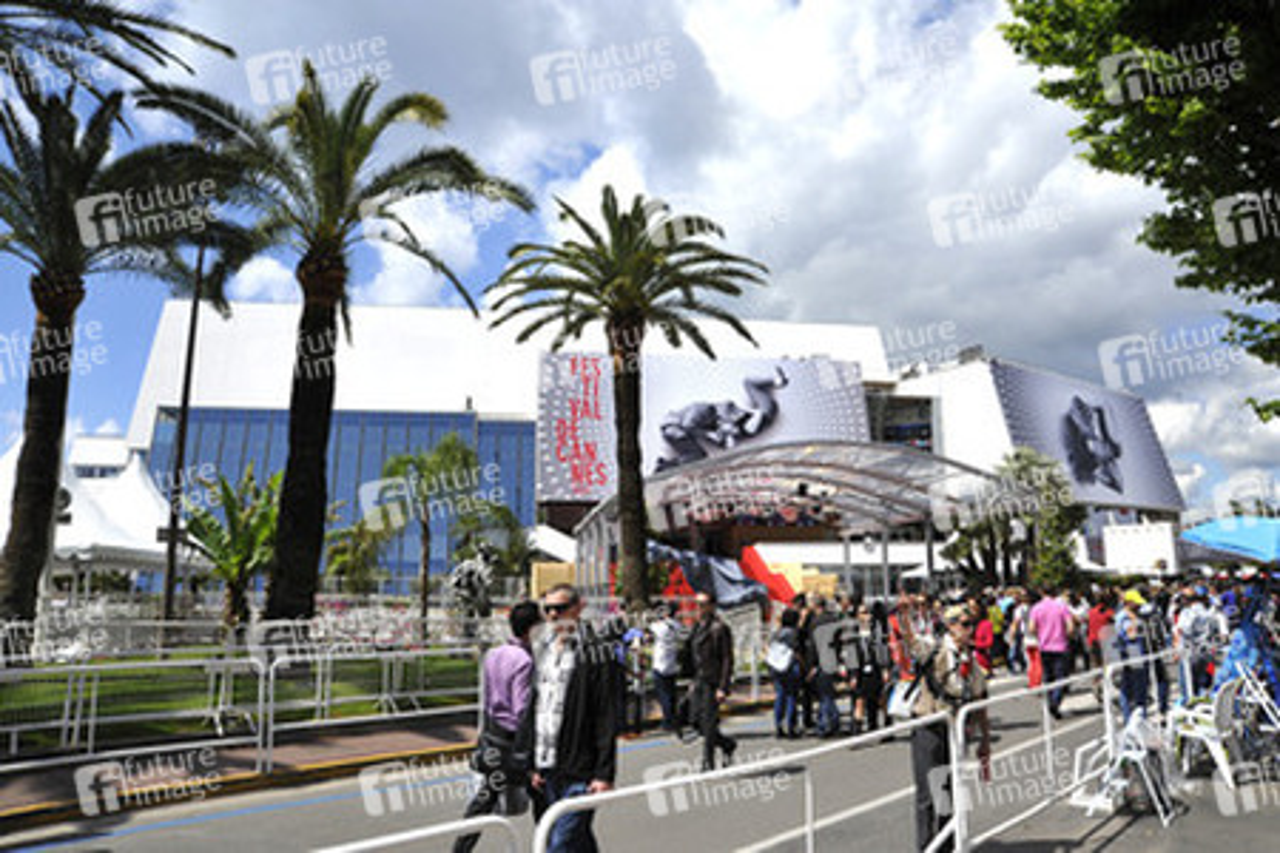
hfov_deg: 73.7
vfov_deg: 53.1
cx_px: 640
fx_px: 853
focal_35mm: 24
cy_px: 426
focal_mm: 24
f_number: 13
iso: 400
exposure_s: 1/640
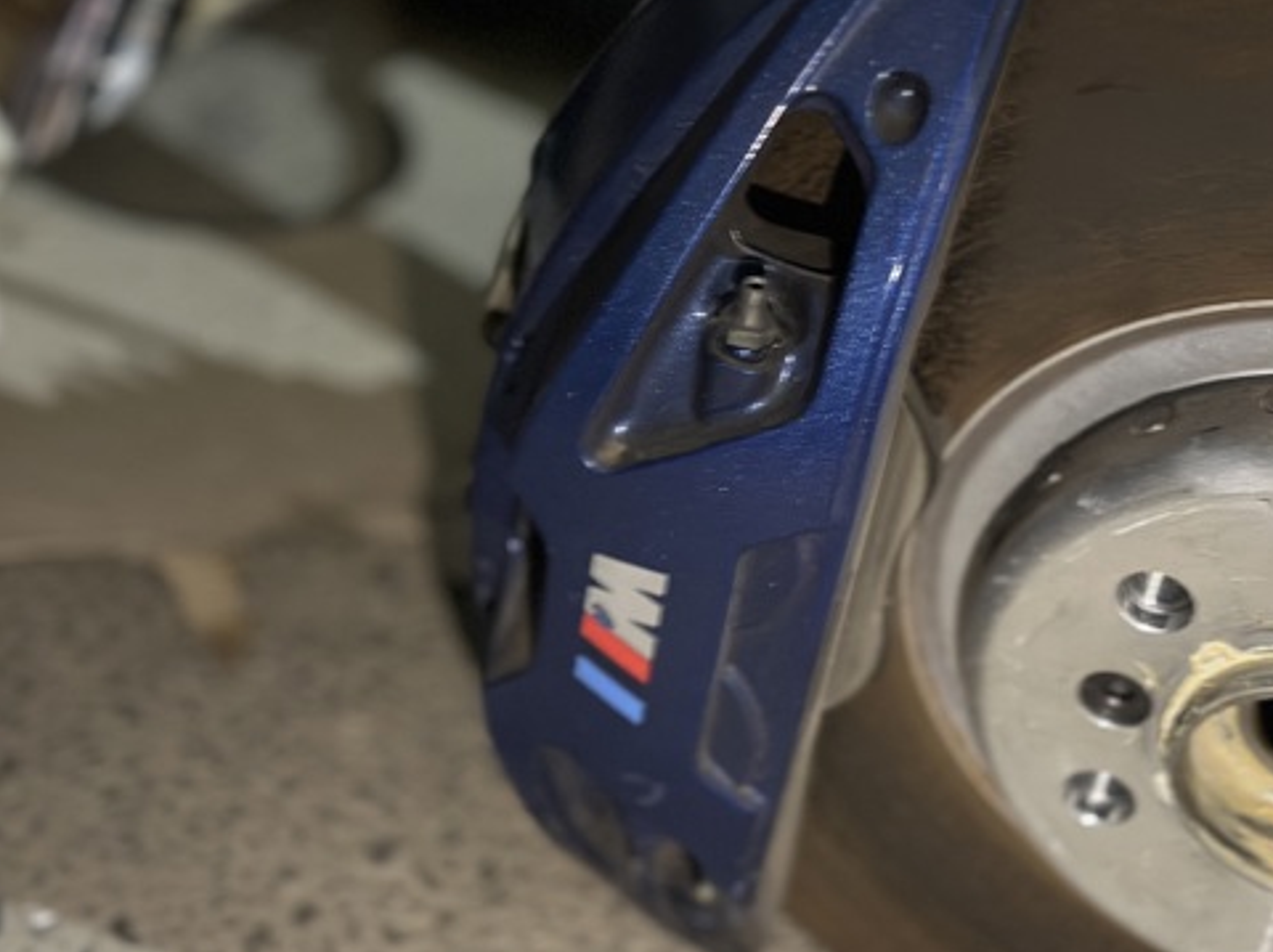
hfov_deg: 30.3
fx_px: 2351
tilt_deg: -37.5
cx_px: 631
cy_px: 391
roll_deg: -17.5
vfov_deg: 22.9
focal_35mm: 64
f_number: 1.78
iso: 800
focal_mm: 6.86
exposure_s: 1/25
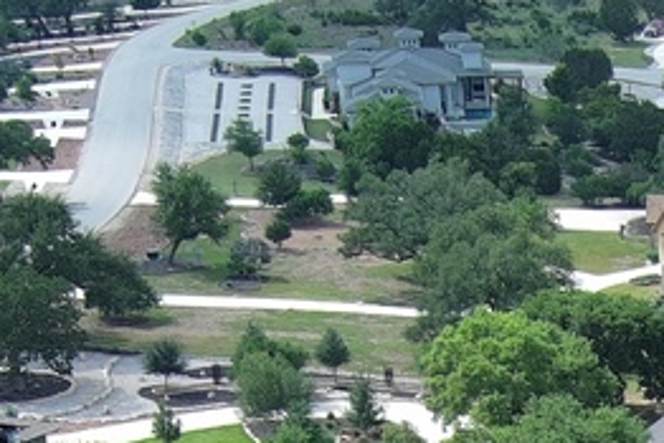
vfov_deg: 6.9
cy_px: 1329
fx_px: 3303
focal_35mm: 179
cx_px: 1029
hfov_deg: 11.0
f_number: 2.8
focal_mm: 10.57
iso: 100
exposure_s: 1/673
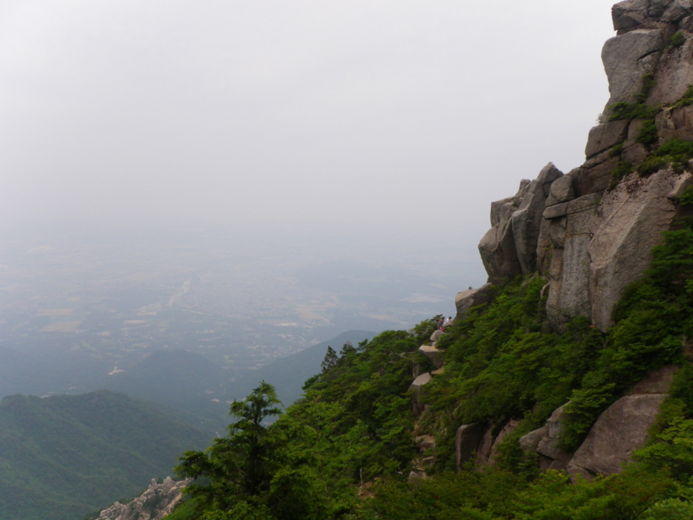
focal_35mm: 35
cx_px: 346
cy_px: 260
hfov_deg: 52.6
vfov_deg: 40.7
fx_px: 701
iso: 64
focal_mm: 6.2
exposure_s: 1/250
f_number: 6.3
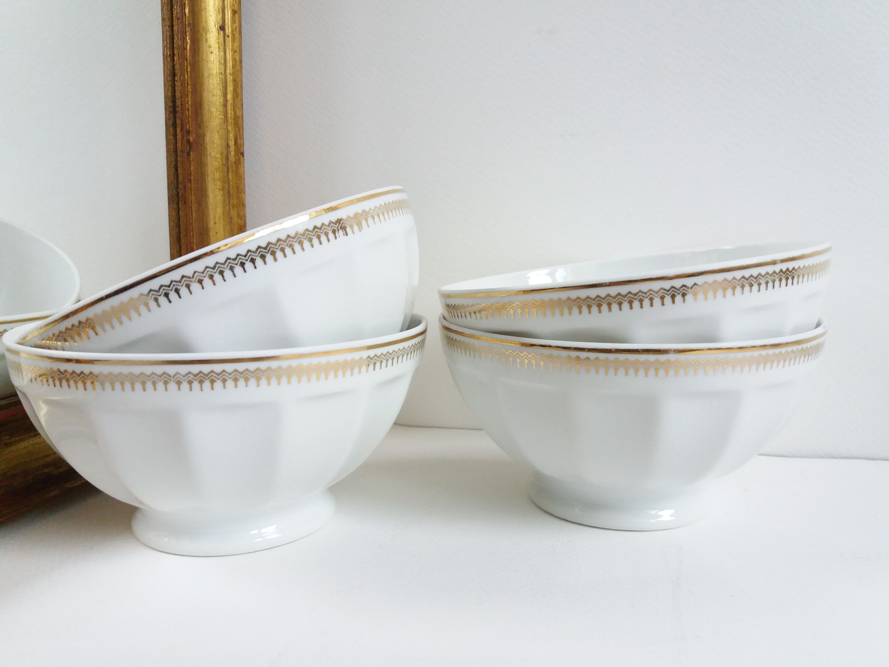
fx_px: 719
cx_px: 444
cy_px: 334
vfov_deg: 49.7
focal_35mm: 28
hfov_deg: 63.4
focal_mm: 3.7
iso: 100
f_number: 1.9
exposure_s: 1/100
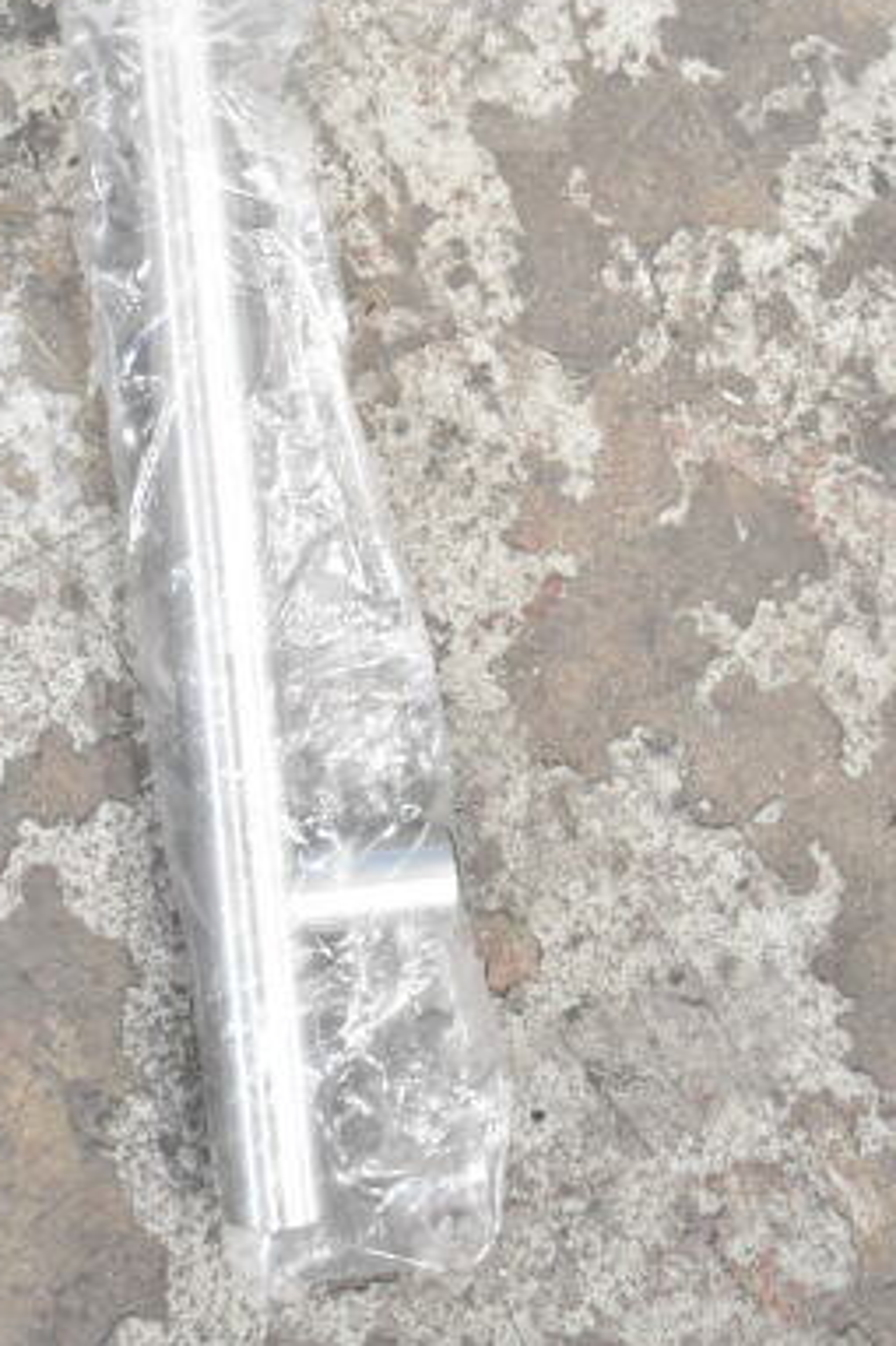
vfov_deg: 22.4
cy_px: -130
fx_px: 3213
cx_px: 172
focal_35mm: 86
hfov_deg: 15.8
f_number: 4
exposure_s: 1/50
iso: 1600
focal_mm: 24
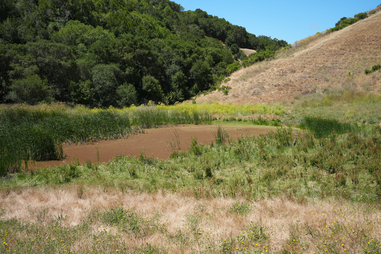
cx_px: 190
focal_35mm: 50
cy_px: 127
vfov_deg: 27.0
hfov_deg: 39.6
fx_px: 529
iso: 200
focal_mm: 50
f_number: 4.5
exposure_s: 1/1000
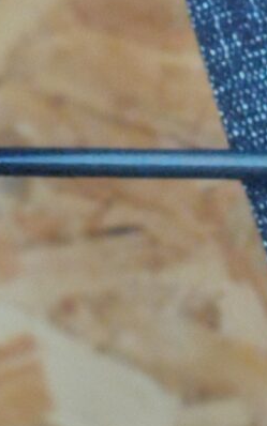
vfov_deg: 4.1
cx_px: 228
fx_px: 5864
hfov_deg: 2.6
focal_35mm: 504
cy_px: 706
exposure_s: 1/50
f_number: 2.44
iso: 800
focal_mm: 6.95
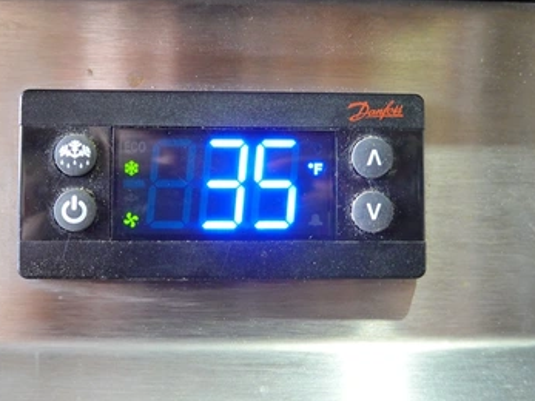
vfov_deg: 28.5
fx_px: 788
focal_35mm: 51
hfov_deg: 37.5
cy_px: 199
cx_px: 236
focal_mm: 17.19
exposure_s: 1/50
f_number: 4
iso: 1250
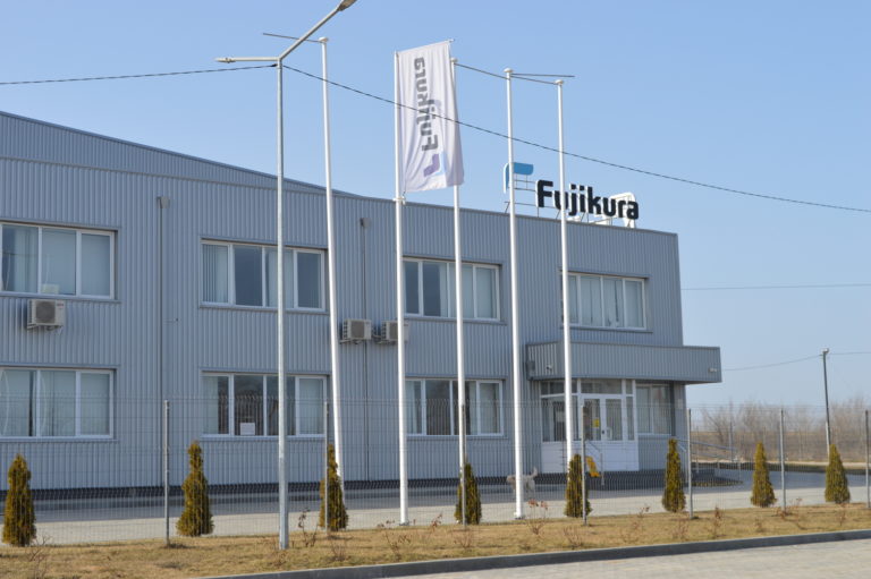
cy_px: 290
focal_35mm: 60
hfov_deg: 33.4
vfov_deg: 22.6
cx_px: 436
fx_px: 1451
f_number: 8
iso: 100
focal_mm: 40
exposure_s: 1/250
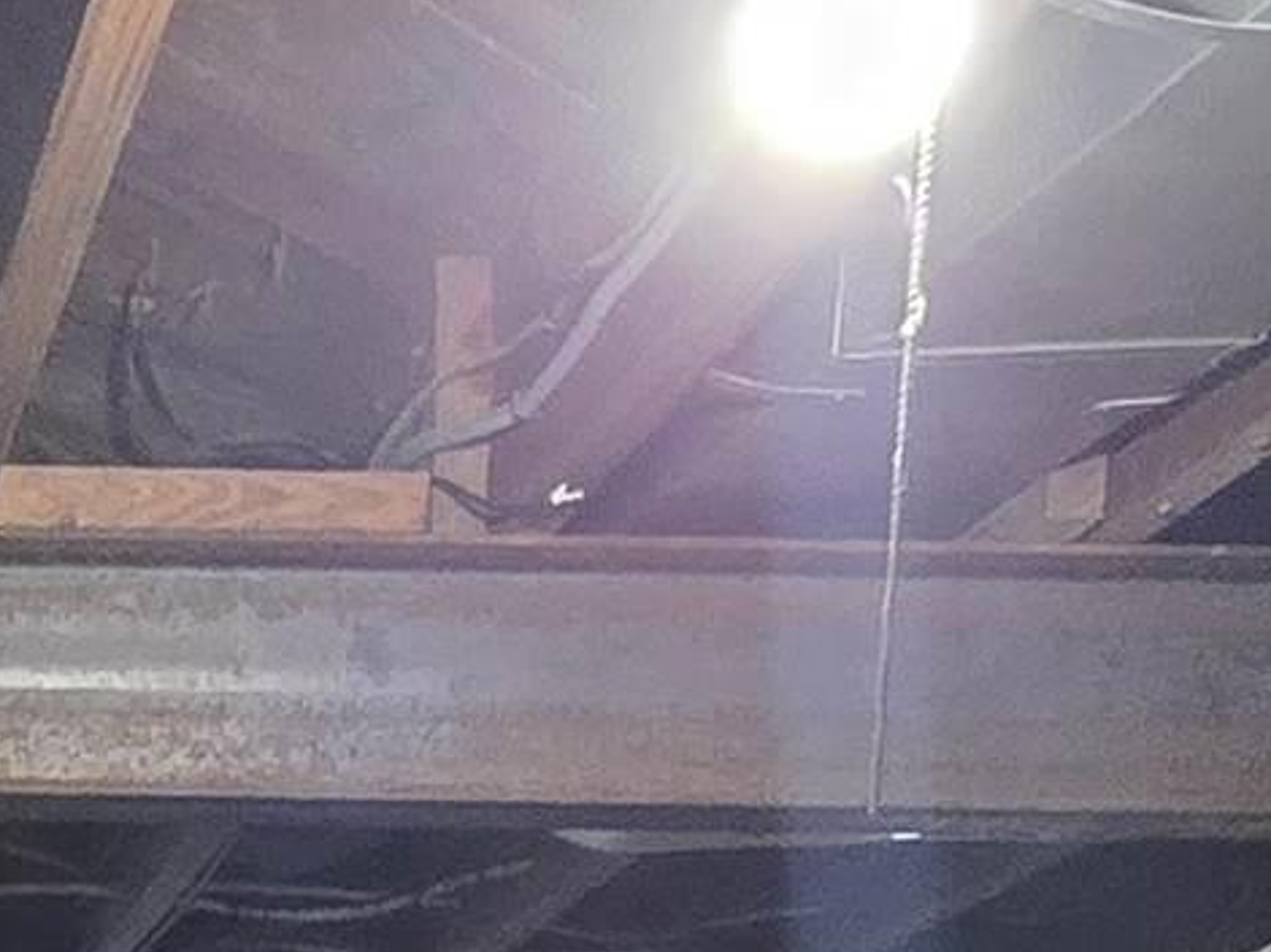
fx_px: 3119
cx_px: -454
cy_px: 2099
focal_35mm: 85
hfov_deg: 20.7
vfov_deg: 13.7
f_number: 2.2
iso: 1000
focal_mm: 2.2
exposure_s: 1/50
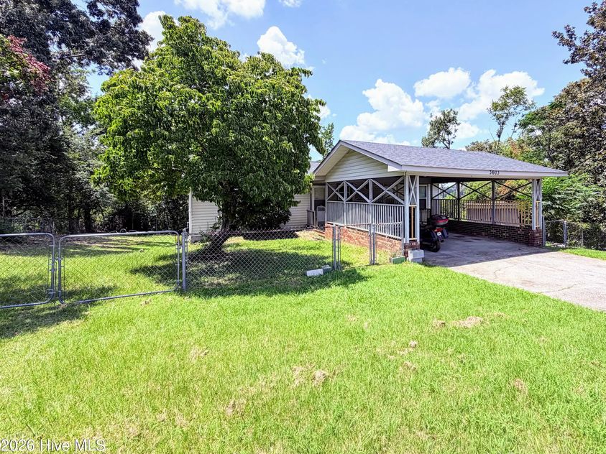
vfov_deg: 74.3
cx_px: 356
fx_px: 298
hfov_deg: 90.1
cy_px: 195
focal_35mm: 17
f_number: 2.2
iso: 32
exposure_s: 1/770
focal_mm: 2.22
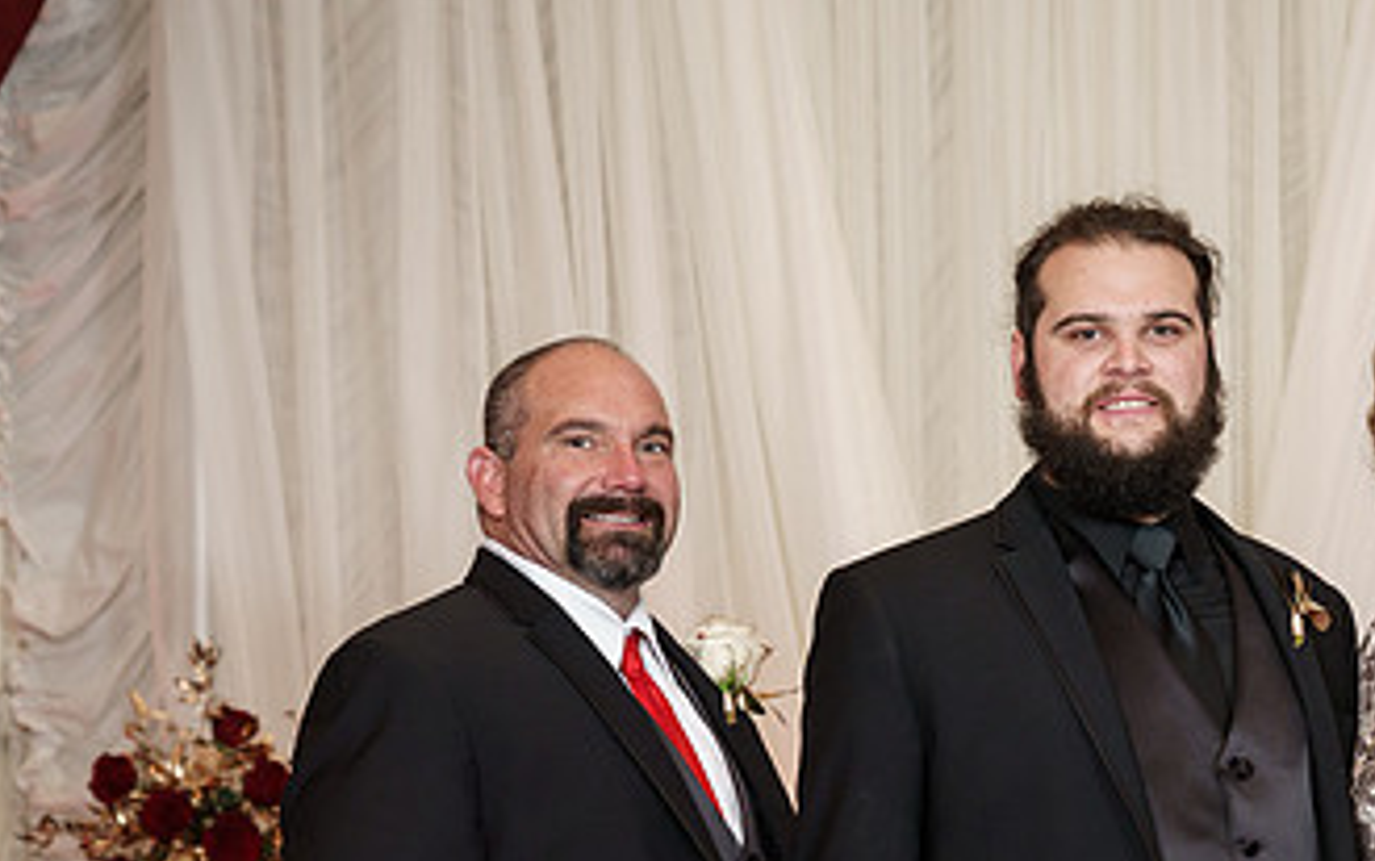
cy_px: 738
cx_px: 1103
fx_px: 4162
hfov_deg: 18.6
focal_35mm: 111
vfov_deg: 11.7
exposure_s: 1/160
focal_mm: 61
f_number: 4
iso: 2000
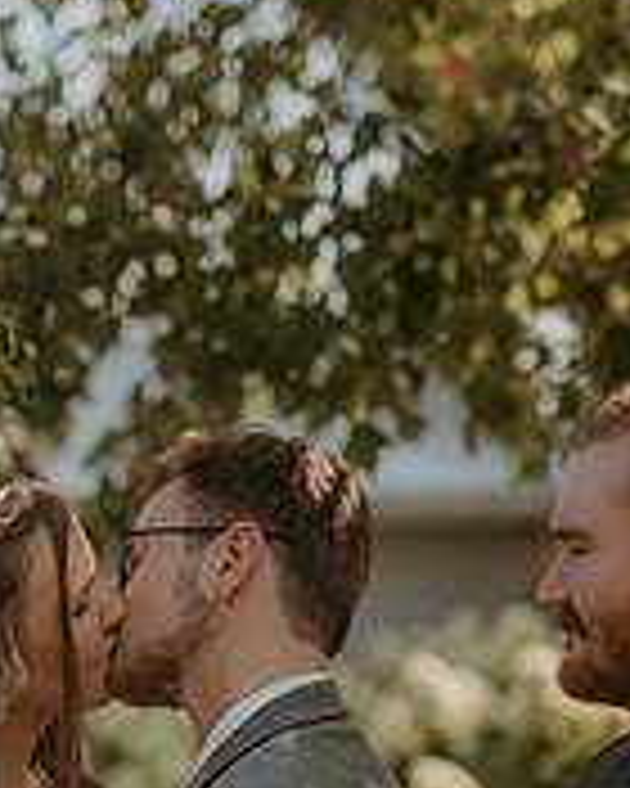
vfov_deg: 15.6
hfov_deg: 12.7
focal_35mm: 121
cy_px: 802
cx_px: 86
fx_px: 2820
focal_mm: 50
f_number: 1.8
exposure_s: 1/6400
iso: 640
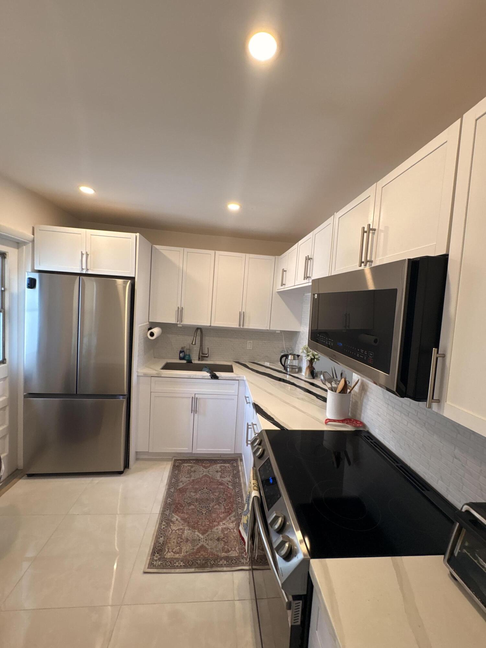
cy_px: 324
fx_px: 262
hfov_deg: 85.7
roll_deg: -4.4
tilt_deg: -2.0
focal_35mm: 14
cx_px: 243
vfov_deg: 102.1
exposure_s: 1/120
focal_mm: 2.22
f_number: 2.2
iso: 160
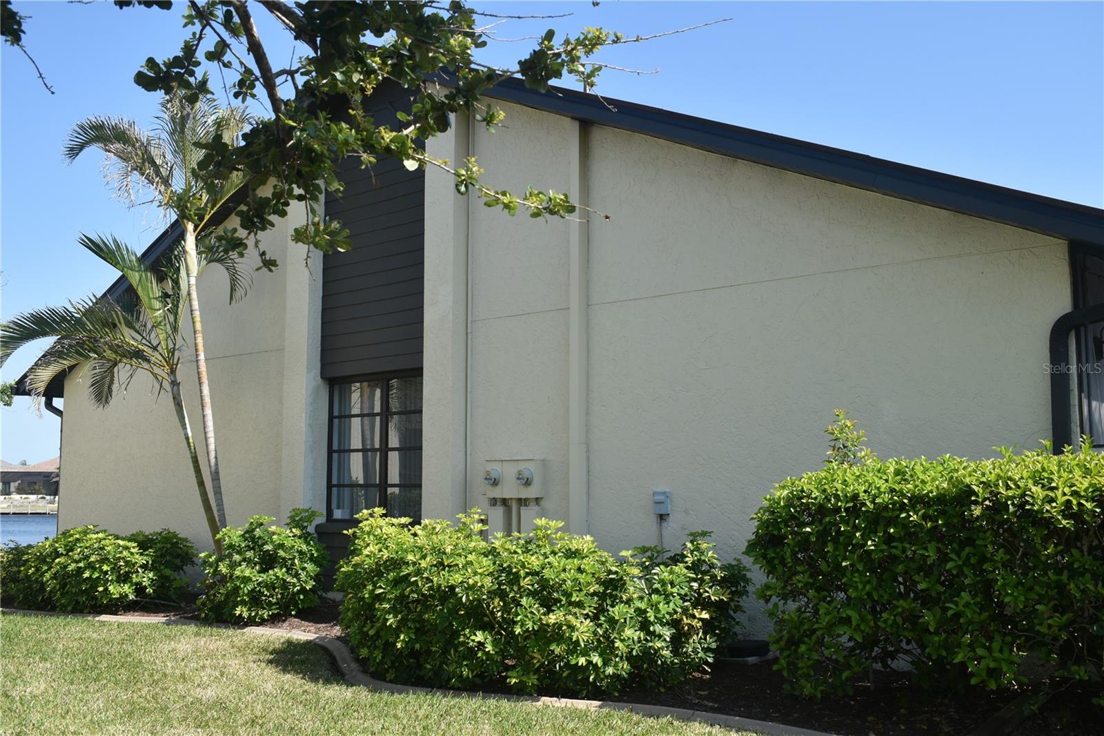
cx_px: 552
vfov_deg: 36.9
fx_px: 1104
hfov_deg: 53.1
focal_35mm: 36
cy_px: 368
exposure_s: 1/400
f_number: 9
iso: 200
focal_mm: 24
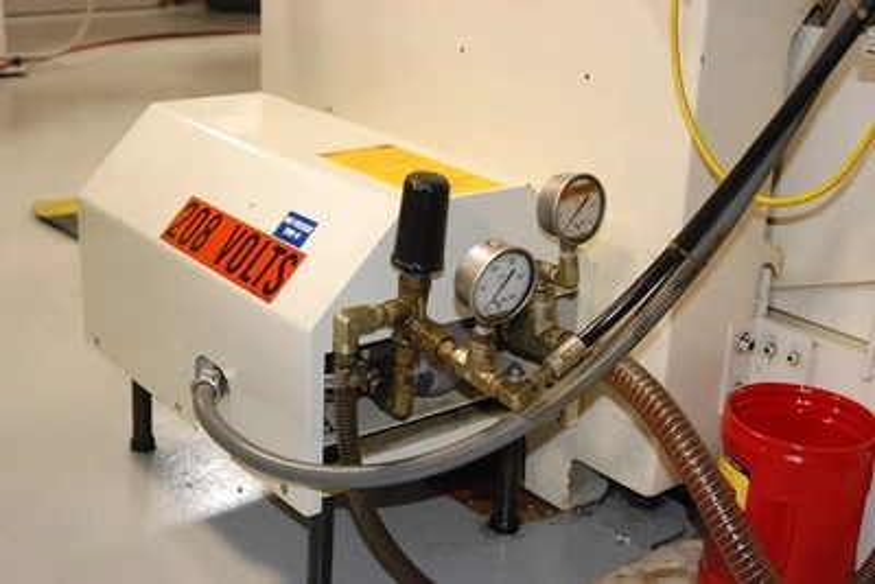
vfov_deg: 26.5
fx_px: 1240
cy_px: 292
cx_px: 438
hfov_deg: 38.9
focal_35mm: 51
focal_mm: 34
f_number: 5.6
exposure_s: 1/60
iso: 1600
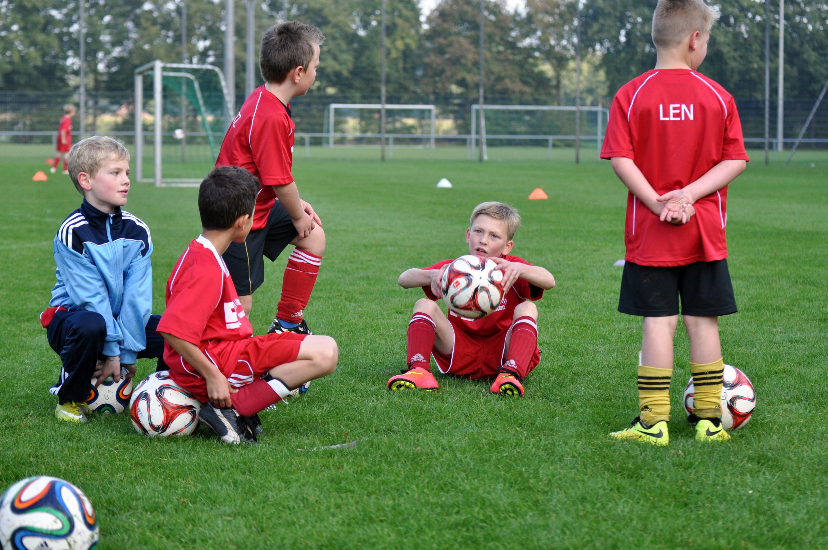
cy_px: 275
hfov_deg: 19.5
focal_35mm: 105
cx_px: 414
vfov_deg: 13.0
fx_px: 2412
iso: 400
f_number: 4
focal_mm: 70
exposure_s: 1/640
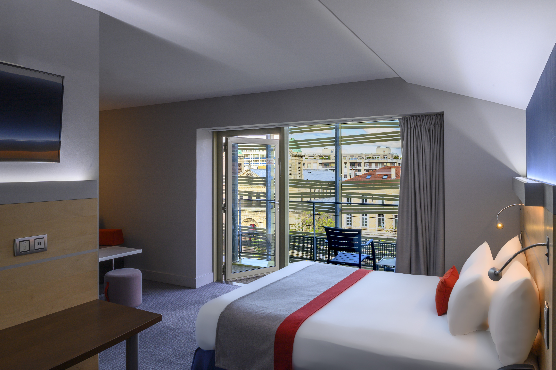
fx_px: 370
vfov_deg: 53.1
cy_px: 185
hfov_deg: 73.8
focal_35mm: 24
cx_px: 278
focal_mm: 24
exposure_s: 1/8
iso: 100
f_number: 20
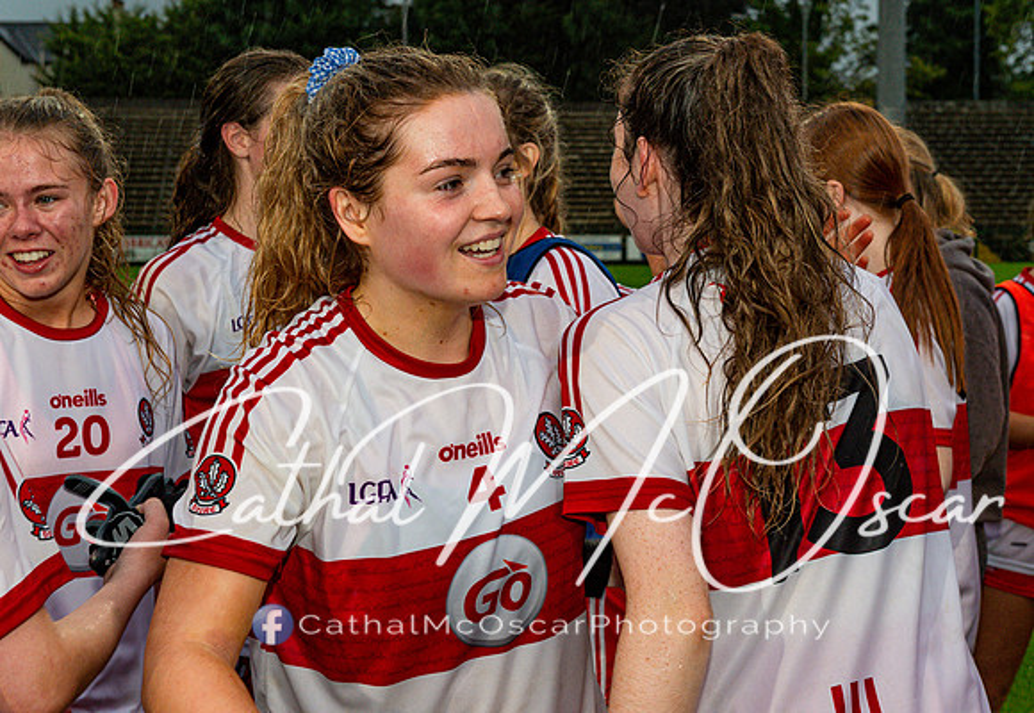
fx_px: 1946
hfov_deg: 29.7
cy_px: 311
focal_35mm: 67
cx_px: 604
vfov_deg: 20.7
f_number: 5
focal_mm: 58
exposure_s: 1/200
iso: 1600
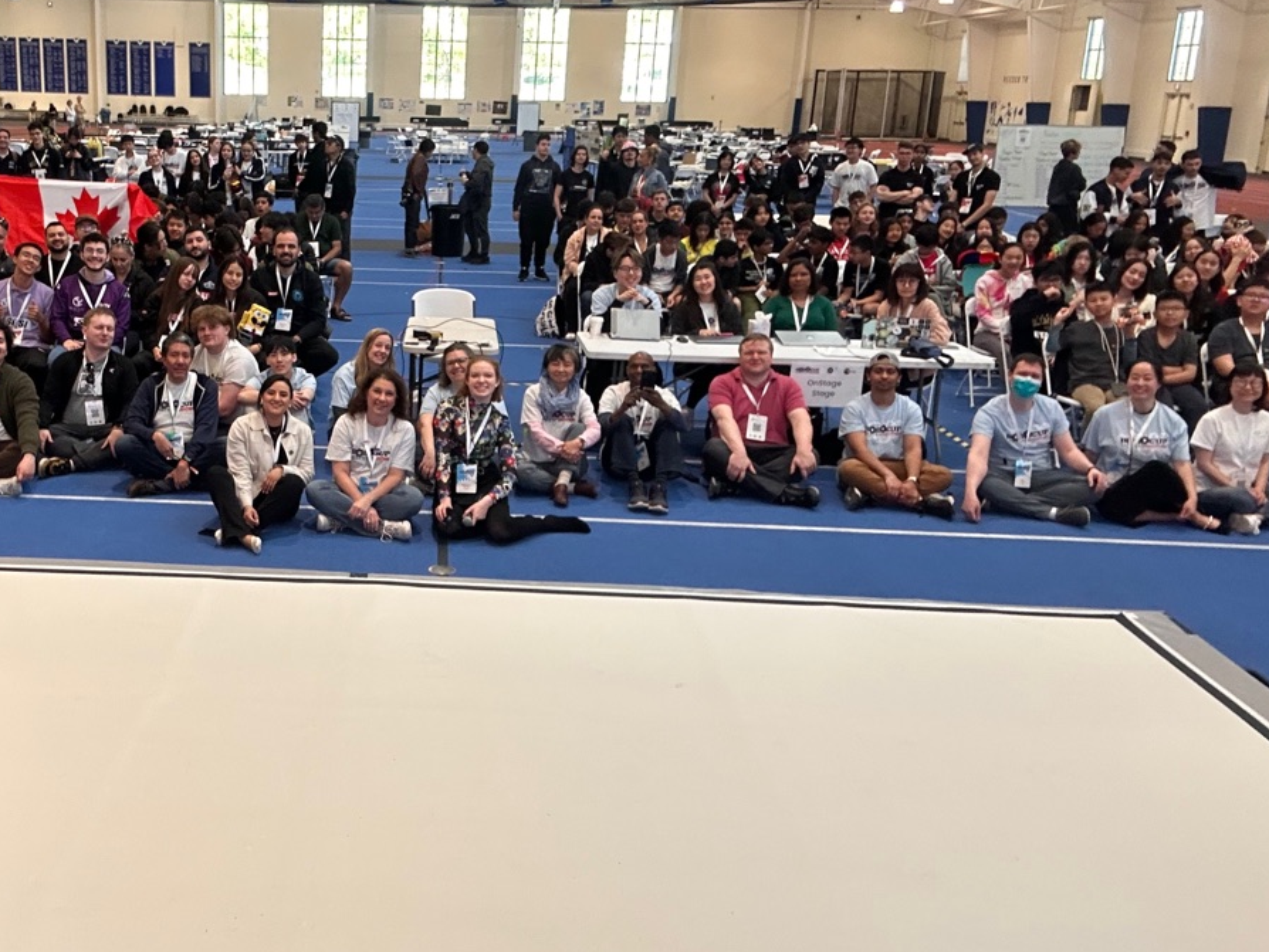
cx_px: 368
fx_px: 1320
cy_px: 440
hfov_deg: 49.9
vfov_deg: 39.7
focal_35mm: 36
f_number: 1.9
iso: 100
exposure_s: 1/60
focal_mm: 2.69
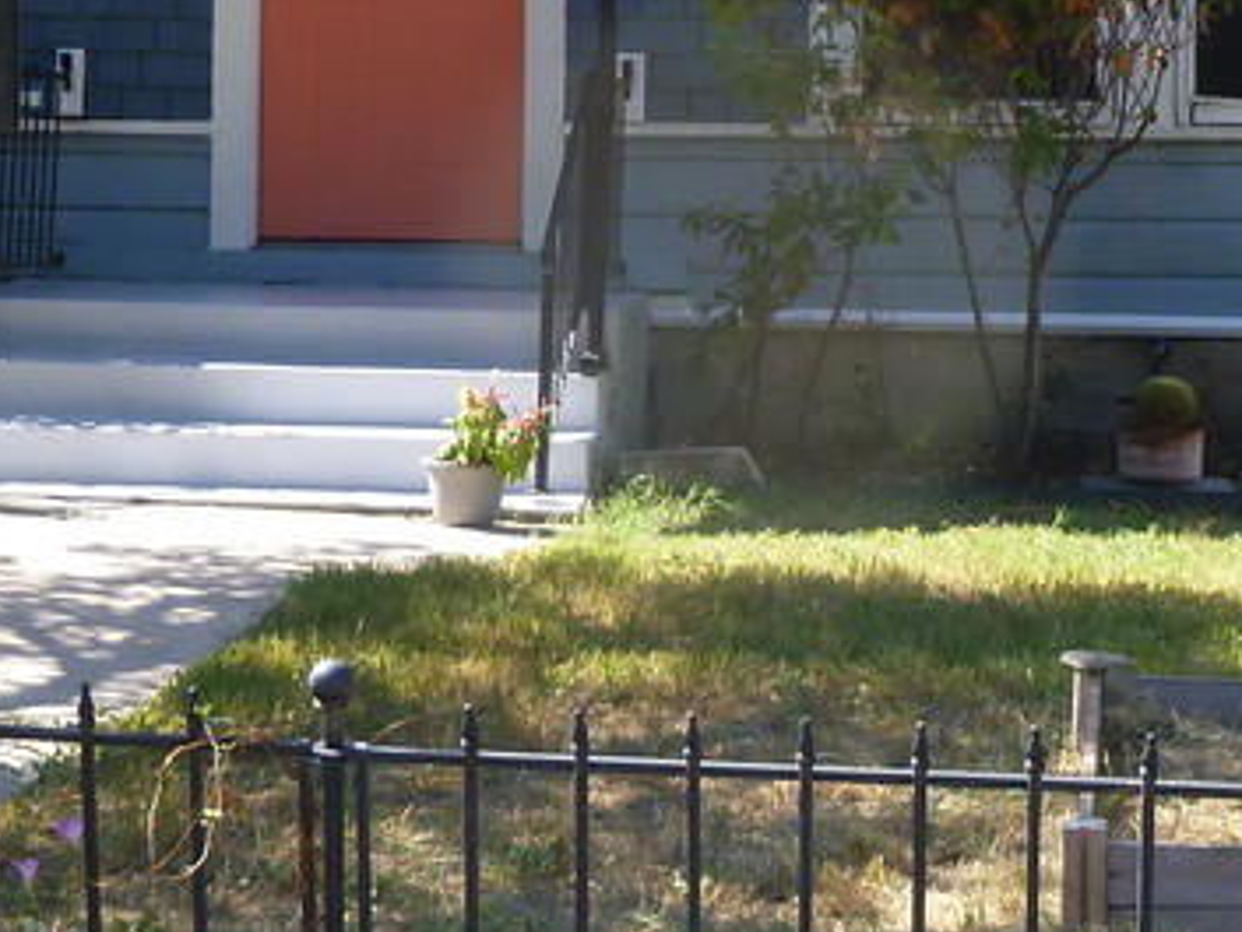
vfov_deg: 13.3
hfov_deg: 17.9
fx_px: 3948
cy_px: 7
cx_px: 602
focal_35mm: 110
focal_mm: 4.9
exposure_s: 1/250
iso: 100
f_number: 3.3
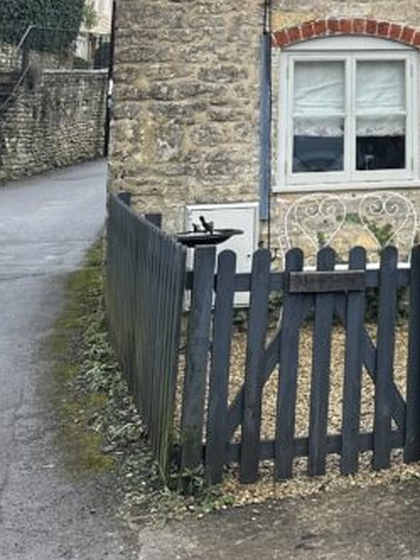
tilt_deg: +11.5
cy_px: -118
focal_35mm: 74
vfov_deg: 23.9
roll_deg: +1.1
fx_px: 1197
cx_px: 484
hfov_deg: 19.0
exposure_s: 1/88
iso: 250
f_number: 1.78
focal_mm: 6.86
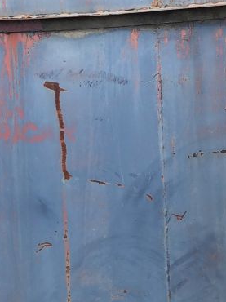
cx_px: 50
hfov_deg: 14.6
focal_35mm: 101
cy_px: 63
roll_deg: +3.8
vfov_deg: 19.3
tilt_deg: -10.1
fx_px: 880
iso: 20
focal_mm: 3.99
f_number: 1.8
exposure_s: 1/607
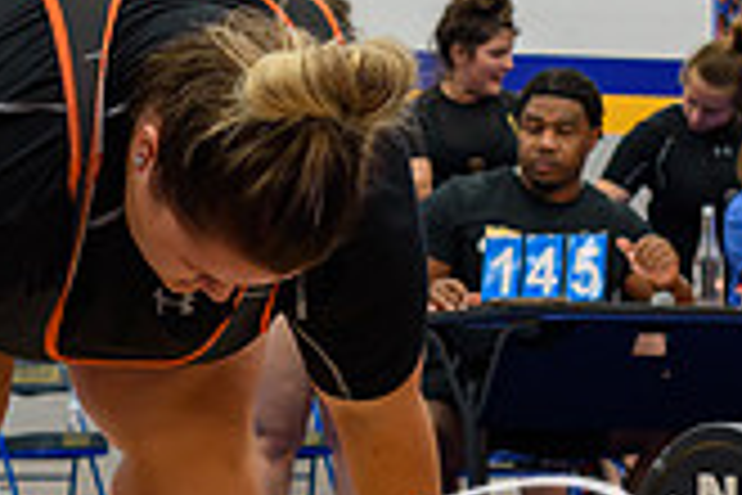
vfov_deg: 8.7
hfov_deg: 12.9
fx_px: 3256
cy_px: 304
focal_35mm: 158
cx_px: 22
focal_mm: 30
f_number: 4.2
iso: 560
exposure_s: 1/60
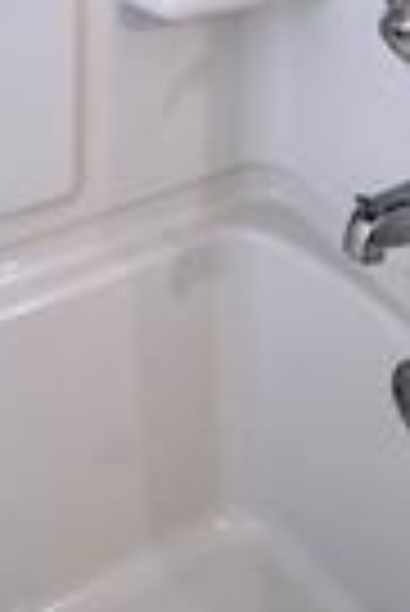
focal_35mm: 53
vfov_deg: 24.4
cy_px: -400
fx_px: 903
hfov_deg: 25.6
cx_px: 198
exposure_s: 1/60
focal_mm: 10
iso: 560
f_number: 4.5
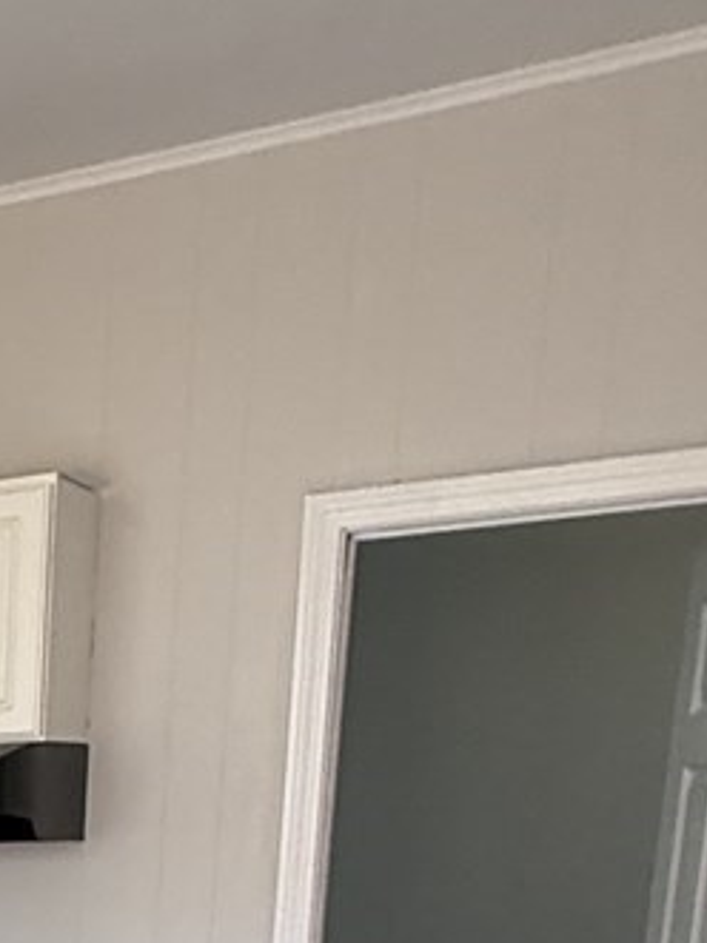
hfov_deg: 18.3
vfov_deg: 25.2
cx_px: -525
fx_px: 1771
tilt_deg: -16.8
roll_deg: +1.7
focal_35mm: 65
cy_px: 1273
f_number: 2.2
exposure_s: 1/120
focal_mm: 2.22
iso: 200
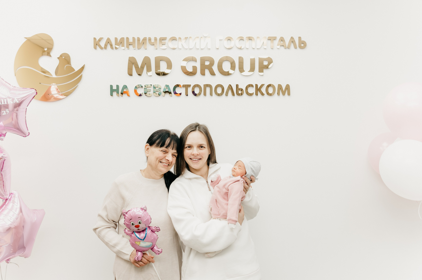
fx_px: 421
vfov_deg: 36.7
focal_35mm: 36
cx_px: 205
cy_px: 146
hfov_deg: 53.2
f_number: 4
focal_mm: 32
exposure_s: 1/160
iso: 250
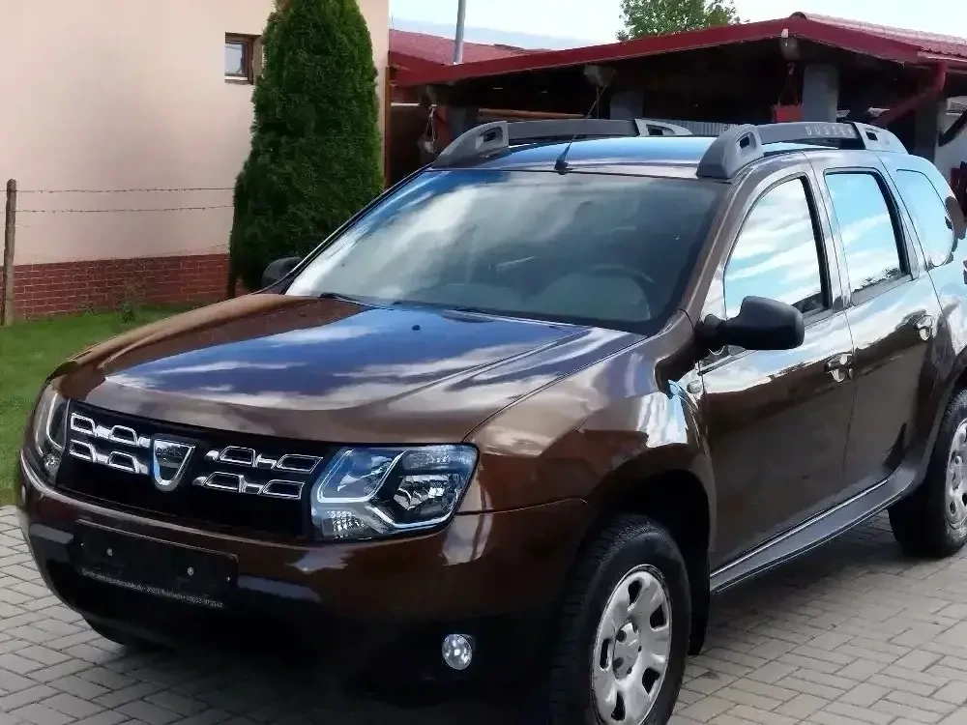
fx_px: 698
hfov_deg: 69.4
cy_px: 362
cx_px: 484
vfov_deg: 54.9
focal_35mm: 25
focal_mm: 5.95
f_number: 1.89
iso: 50
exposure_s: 1/312
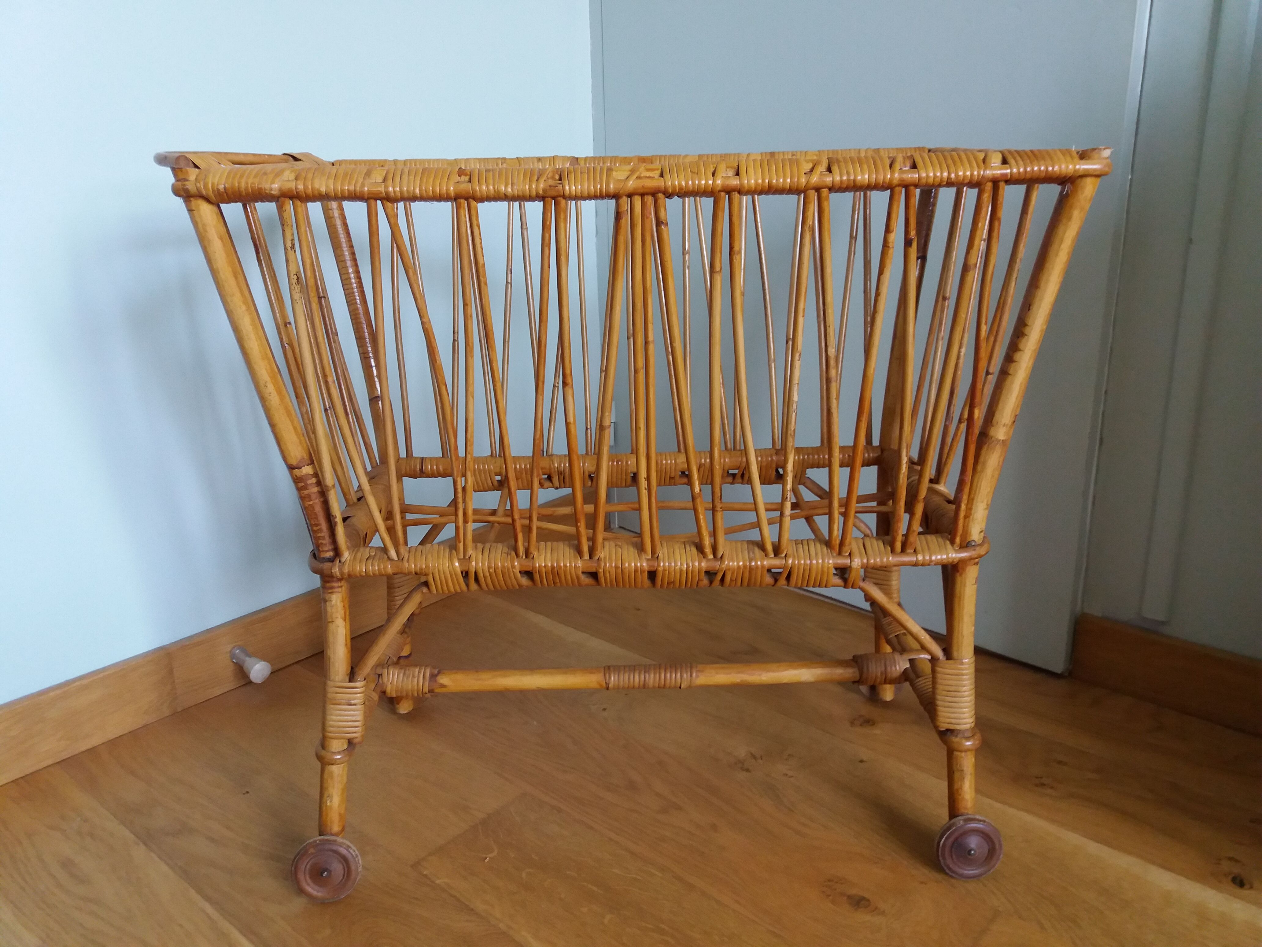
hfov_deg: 63.4
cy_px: 474
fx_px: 1021
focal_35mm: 28
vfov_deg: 49.7
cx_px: 631
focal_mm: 3.7
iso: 160
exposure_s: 1/25
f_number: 1.9
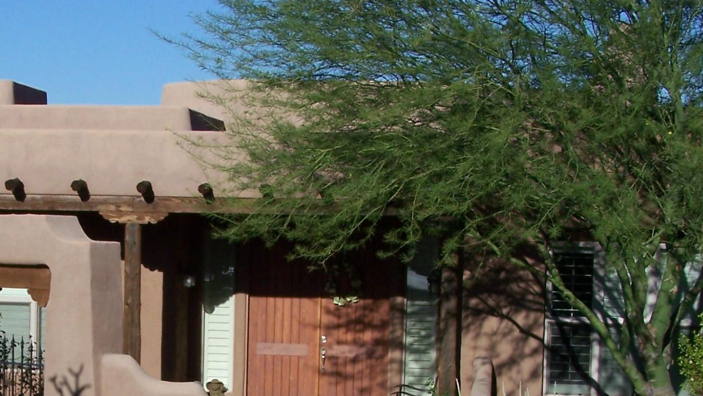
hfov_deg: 18.8
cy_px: 380
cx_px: 145
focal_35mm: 113
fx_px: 2107
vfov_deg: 10.6
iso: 64
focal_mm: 8
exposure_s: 1/800
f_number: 4
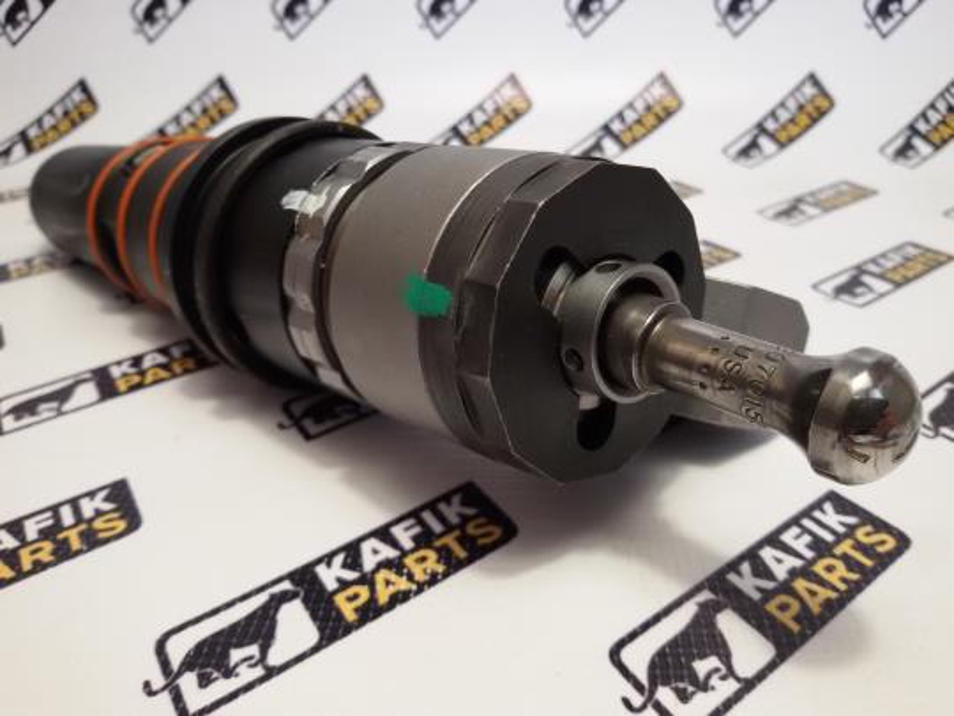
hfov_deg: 58.4
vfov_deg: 45.4
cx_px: 477
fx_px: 854
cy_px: 358
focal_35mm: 31
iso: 64
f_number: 2.4
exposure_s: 1/33
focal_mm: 2.93
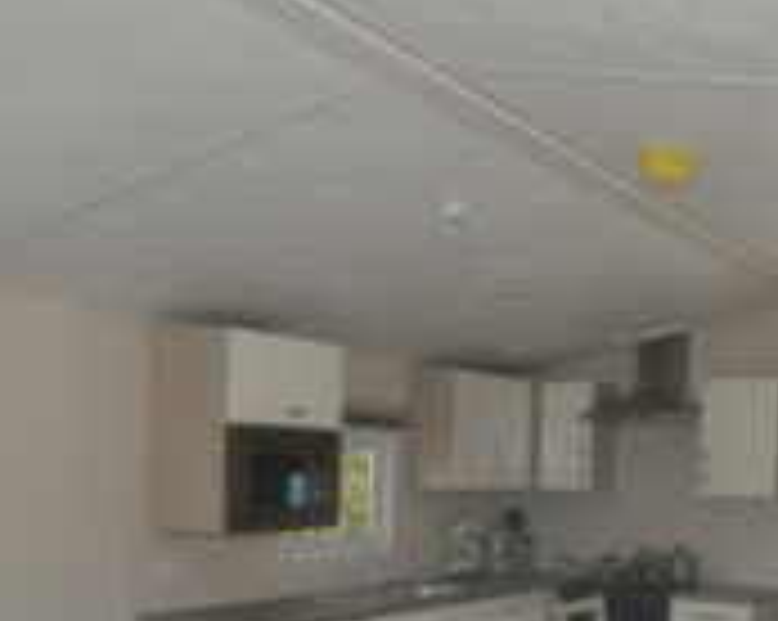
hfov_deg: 41.1
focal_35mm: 44
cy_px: 544
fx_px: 1012
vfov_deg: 32.6
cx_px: 558
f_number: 5.6
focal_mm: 10
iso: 100
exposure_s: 1/125
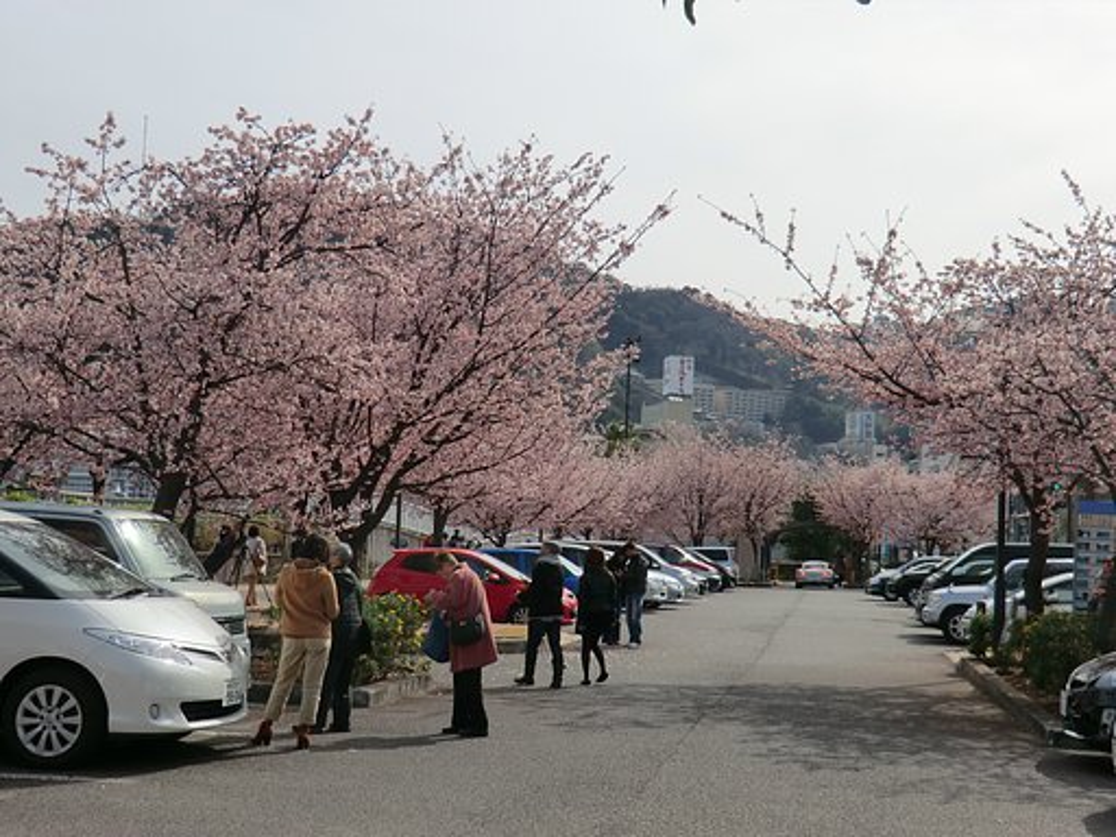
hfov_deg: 40.4
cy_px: 418
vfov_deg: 30.9
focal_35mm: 47
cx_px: 558
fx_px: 1515
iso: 64
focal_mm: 8.4
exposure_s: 1/1000
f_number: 4
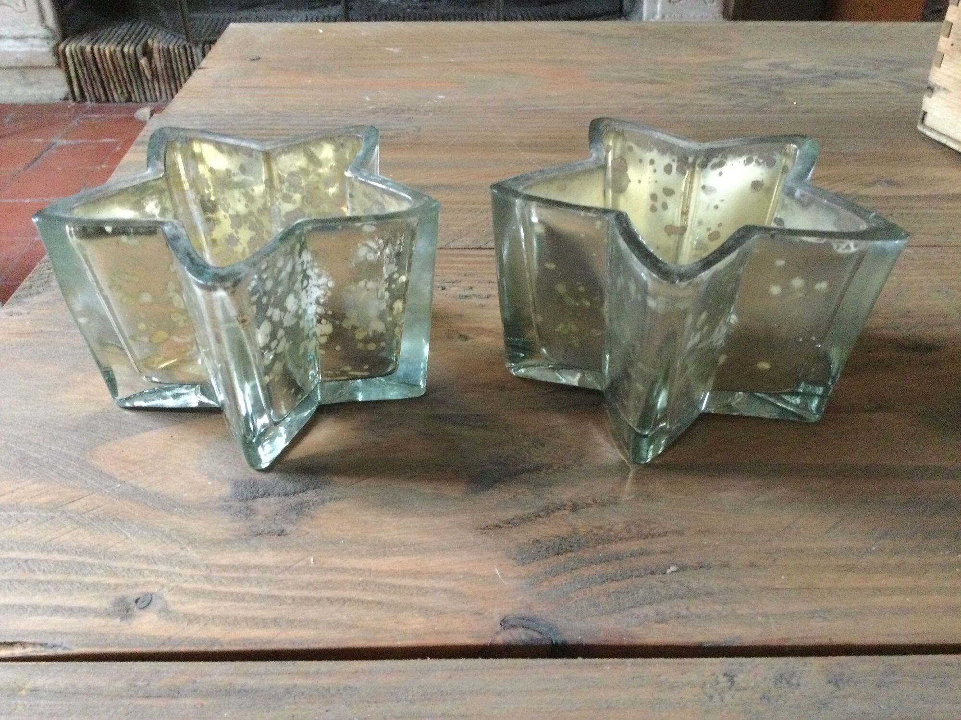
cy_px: 360
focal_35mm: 31
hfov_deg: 58.4
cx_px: 480
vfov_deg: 45.4
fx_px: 861
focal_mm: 3.3
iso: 500
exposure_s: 1/17
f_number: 2.4
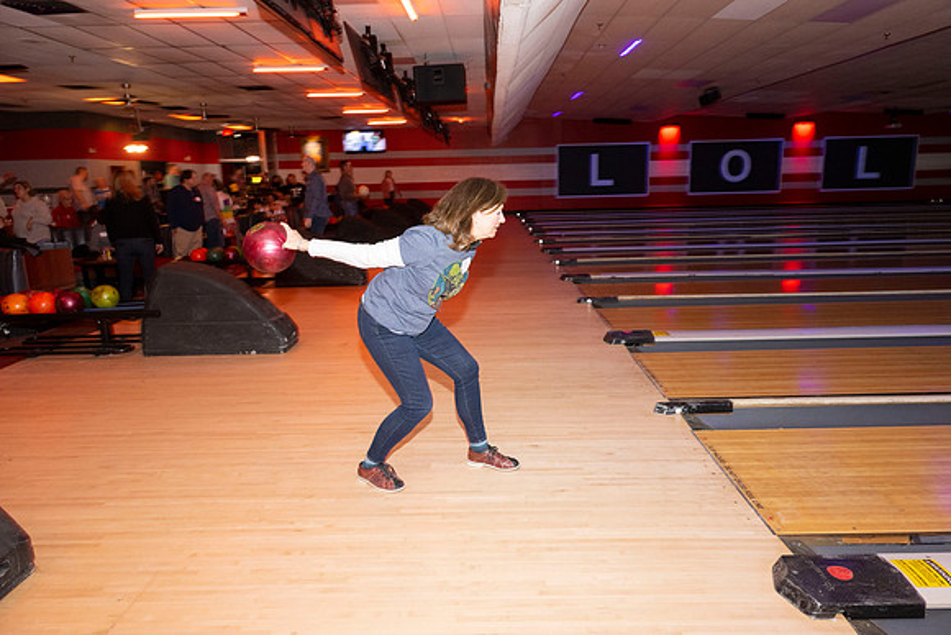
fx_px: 634
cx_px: 476
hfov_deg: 73.7
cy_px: 318
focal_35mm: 24
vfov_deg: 53.2
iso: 2000
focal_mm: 24
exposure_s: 1/100
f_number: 5.6
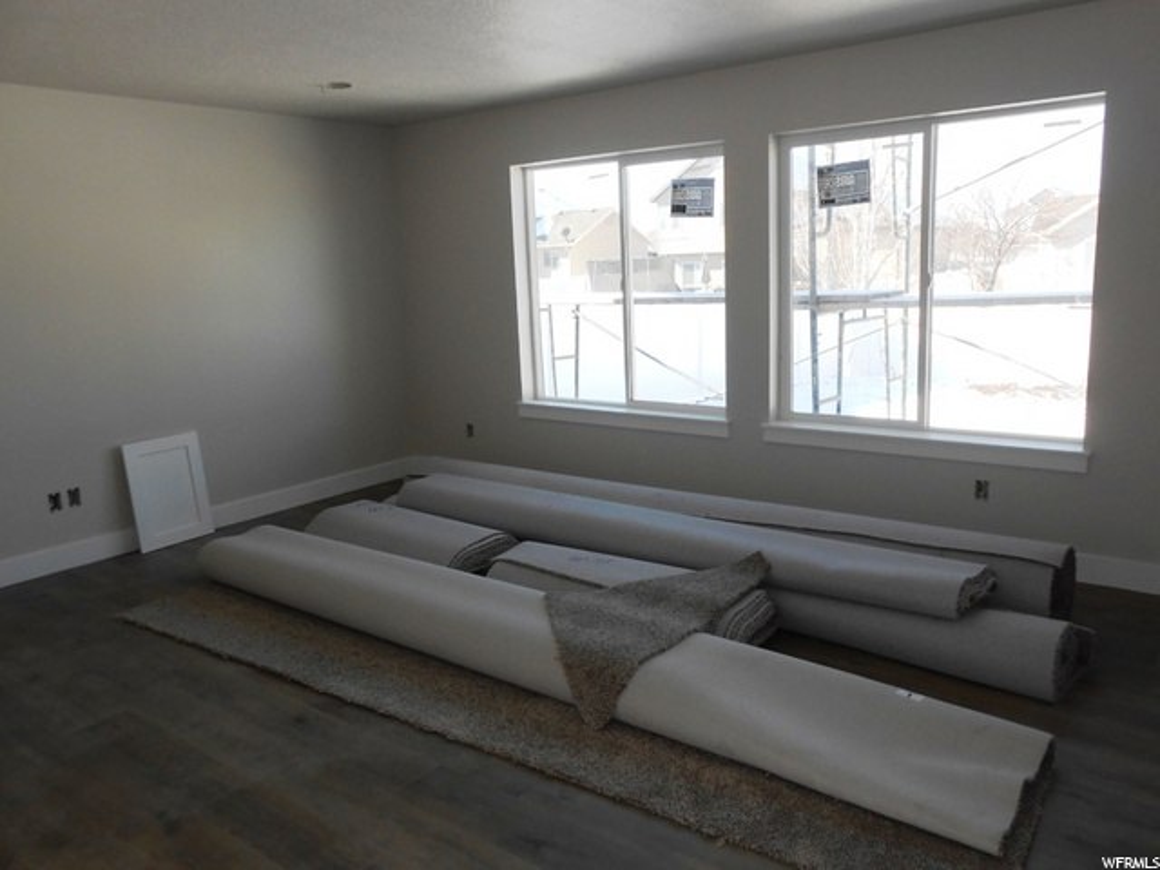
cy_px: 435
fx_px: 871
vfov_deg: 53.1
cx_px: 580
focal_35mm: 26
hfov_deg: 67.3
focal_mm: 4.6
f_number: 3.5
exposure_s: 1/125
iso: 80
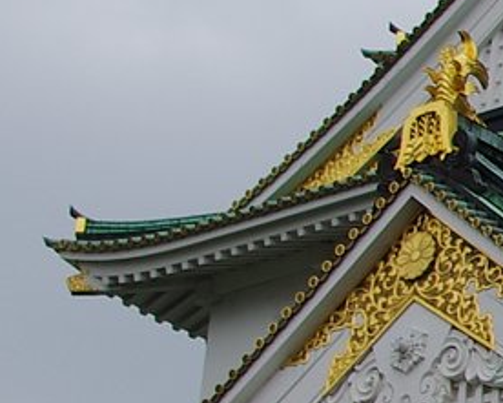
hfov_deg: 6.1
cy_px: 311
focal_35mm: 292
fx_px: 4348
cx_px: 1587
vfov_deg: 5.3
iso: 80
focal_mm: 28.13
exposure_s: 1/125
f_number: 5.6
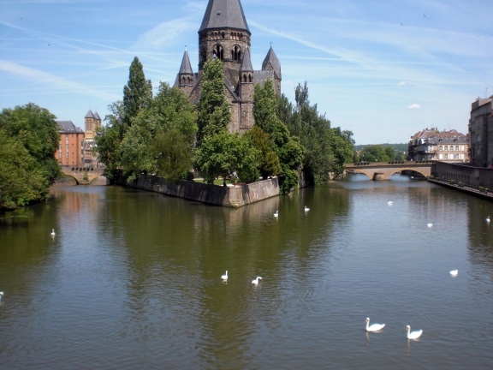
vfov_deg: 37.7
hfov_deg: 49.0
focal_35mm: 38
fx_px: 541
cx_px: 246
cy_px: 185
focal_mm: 6.3
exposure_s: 1/250
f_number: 5.6
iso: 64
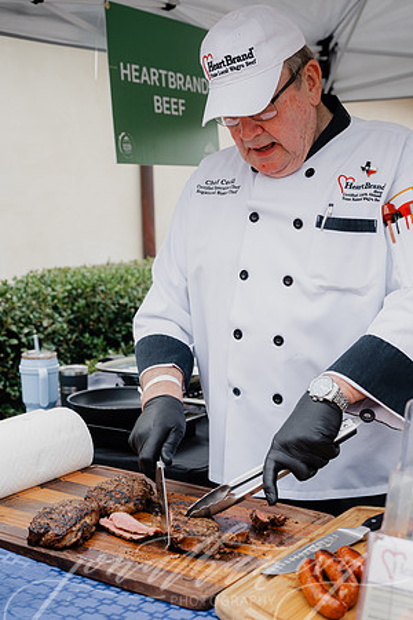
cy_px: 310
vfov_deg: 38.2
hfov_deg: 26.0
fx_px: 895
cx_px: 206
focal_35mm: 52
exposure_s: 1/250
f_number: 5.6
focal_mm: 52
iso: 560
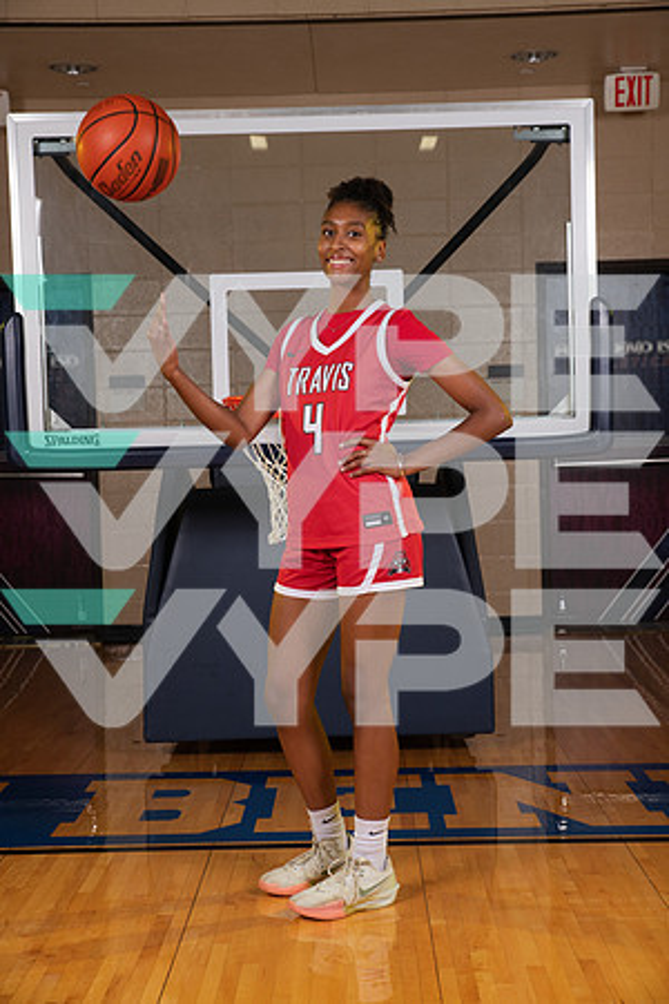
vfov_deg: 36.2
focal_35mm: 55
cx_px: 334
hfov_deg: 24.6
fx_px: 1533
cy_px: 502
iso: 320
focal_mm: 55
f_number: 7.1
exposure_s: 1/320
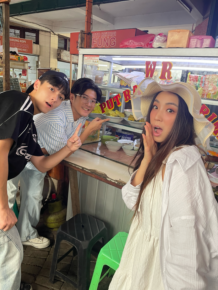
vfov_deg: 67.3
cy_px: 145
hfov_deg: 53.1
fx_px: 218
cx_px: 109
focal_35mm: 26
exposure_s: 1/50
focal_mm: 4.2
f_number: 1.6
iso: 100
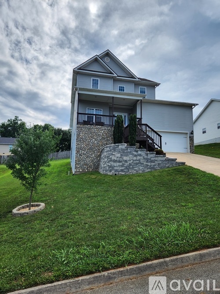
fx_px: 195
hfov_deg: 58.9
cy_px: 147
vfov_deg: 73.9
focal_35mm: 23
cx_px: 110
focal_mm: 5.4
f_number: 1.8
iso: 20
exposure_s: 1/2027
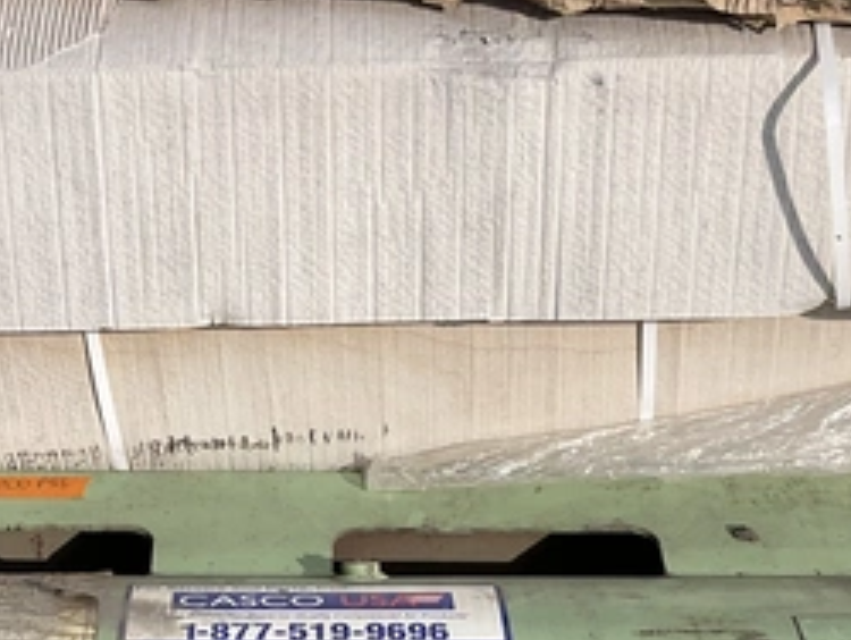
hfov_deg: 22.4
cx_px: 313
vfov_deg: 16.2
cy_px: 815
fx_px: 2141
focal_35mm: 87
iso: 25
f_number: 1.8
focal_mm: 3
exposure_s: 1/3125
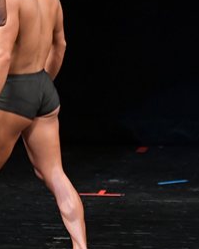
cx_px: -94
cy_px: 133
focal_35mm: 659
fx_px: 4843
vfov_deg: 2.9
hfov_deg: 2.4
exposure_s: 1/400
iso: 3200
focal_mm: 150
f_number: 5.6
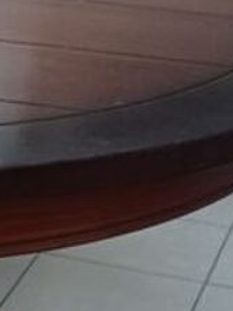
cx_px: -313
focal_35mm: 168
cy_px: 659
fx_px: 1509
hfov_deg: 8.2
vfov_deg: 10.6
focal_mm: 4.7
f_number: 1.79
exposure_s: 1/33.3
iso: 414
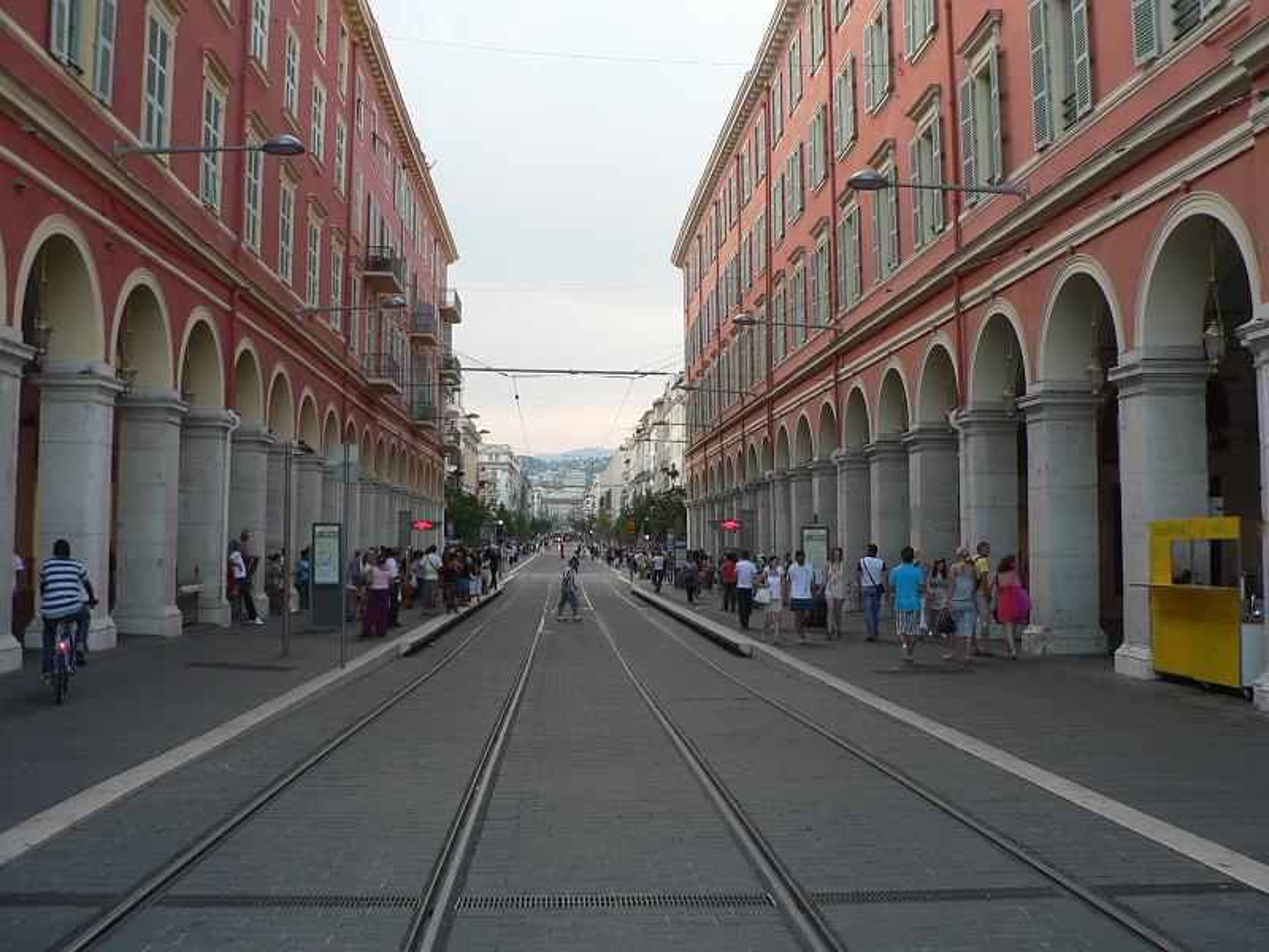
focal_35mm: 36
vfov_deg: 39.7
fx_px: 1320
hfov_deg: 51.4
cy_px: 476
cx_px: 634
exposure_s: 1/80
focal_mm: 6
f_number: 2.8
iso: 80
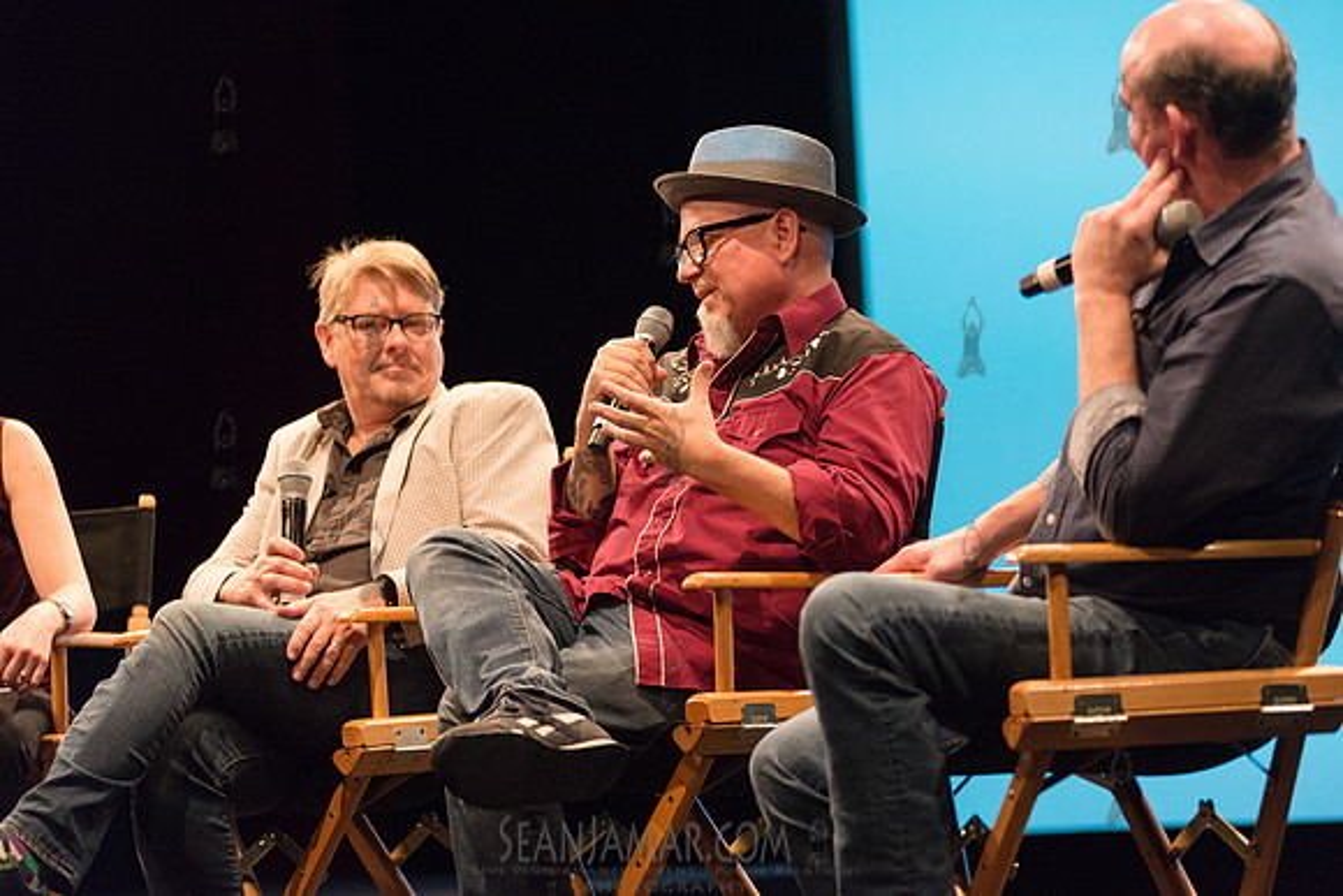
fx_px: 4478
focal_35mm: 120
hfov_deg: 17.1
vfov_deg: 11.4
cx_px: 672
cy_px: 448
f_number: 3.2
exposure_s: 1/200
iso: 4000
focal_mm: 120
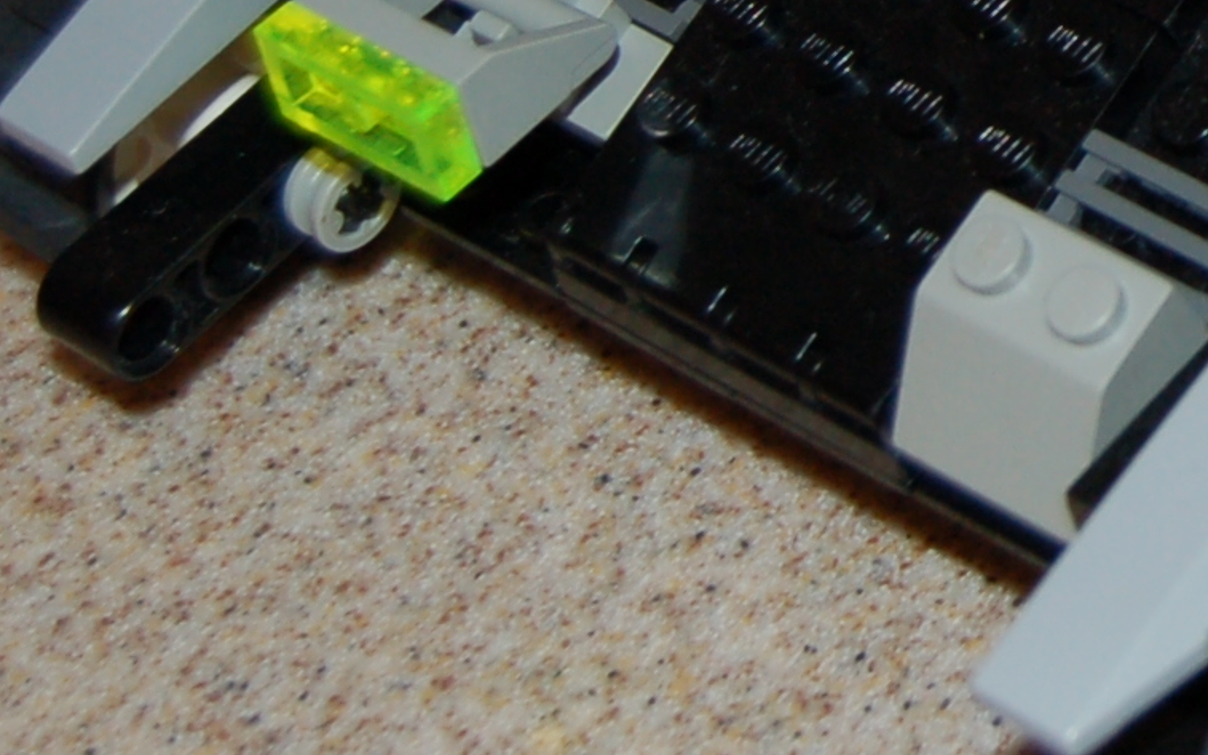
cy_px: -573
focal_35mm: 170
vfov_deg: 7.5
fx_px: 5596
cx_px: 2000
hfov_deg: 11.6
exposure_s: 1/60
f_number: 4.2
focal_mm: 28
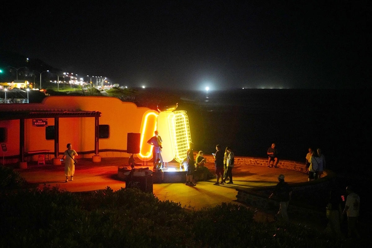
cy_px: 124
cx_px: 186
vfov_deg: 18.2
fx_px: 775
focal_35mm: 75
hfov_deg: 27.0
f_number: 2.8
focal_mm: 75
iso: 12800
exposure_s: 1/60
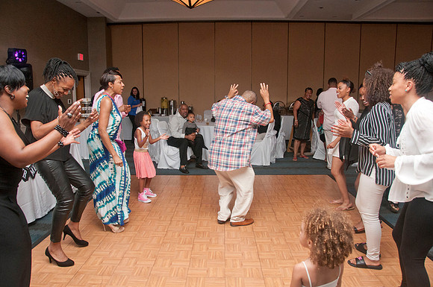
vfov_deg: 47.8
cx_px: 216
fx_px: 324
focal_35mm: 27
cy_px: 144
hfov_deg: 67.5
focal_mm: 18
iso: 800
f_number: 5.6
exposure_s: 1/125
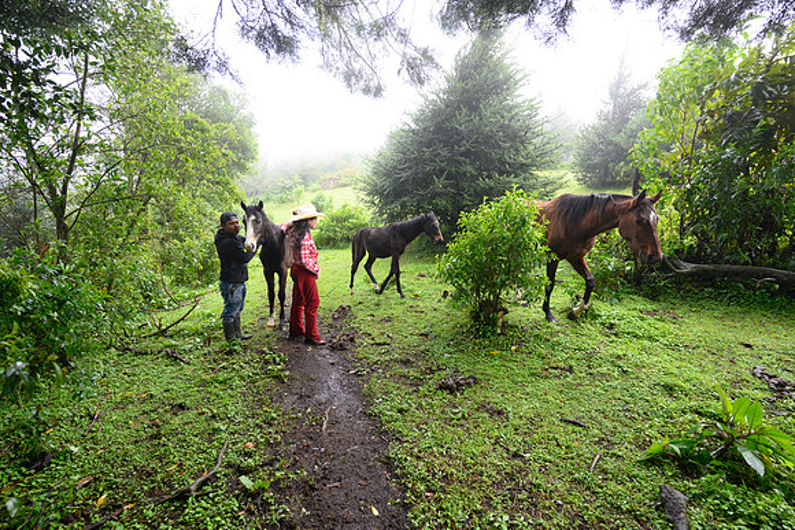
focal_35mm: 16
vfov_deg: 72.1
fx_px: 364
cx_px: 398
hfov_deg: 95.0
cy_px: 265
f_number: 4
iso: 800
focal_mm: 16.5
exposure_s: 1/500
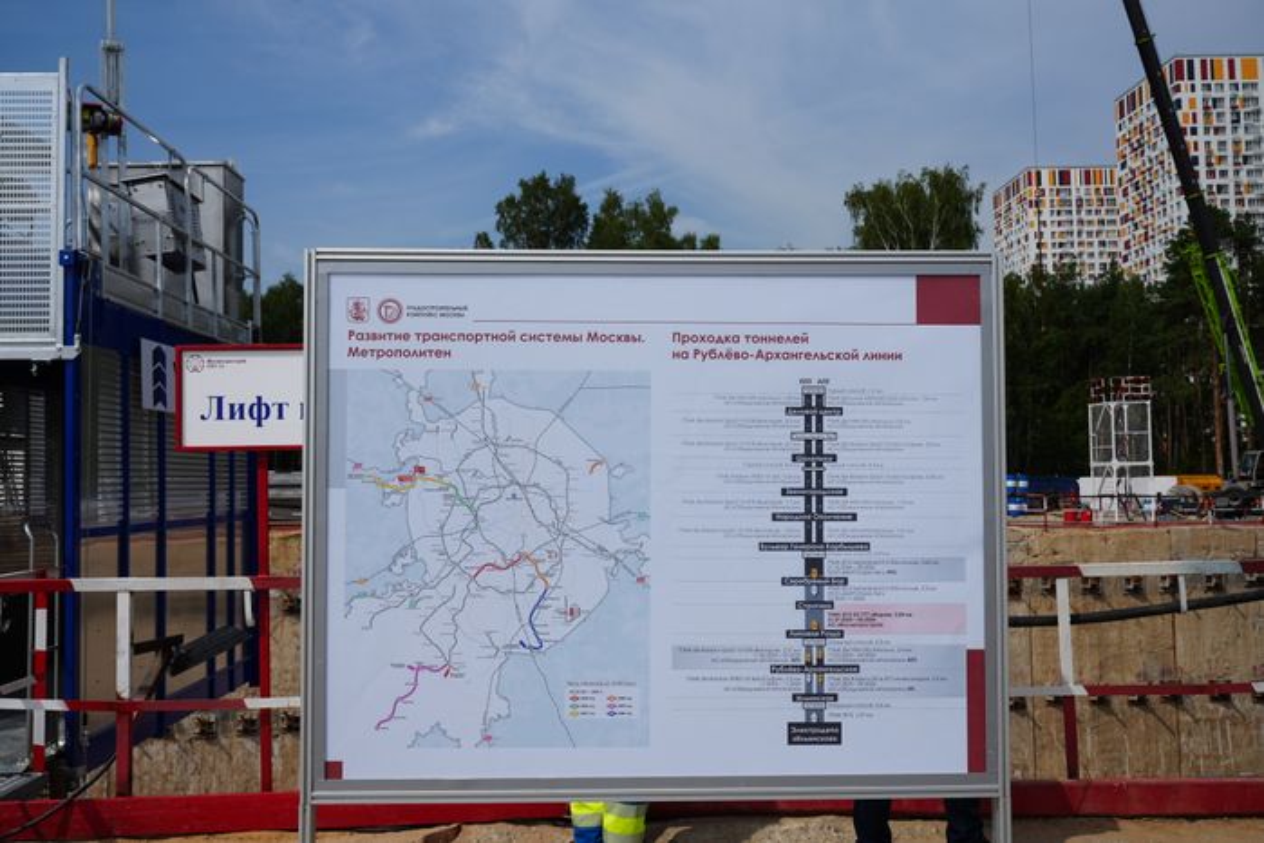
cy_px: 422
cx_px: 632
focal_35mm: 33
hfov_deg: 57.2
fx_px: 1159
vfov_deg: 40.0
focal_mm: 33
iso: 100
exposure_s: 1/640
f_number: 7.1
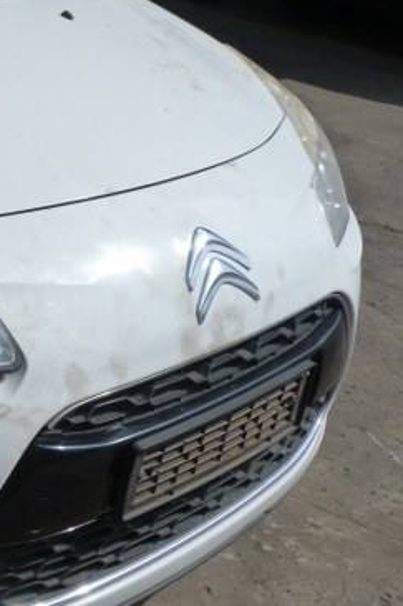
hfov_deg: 21.1
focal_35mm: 57
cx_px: -151
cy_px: 188
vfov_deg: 34.6
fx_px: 958
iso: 125
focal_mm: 4.5
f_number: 5.6
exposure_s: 1/640
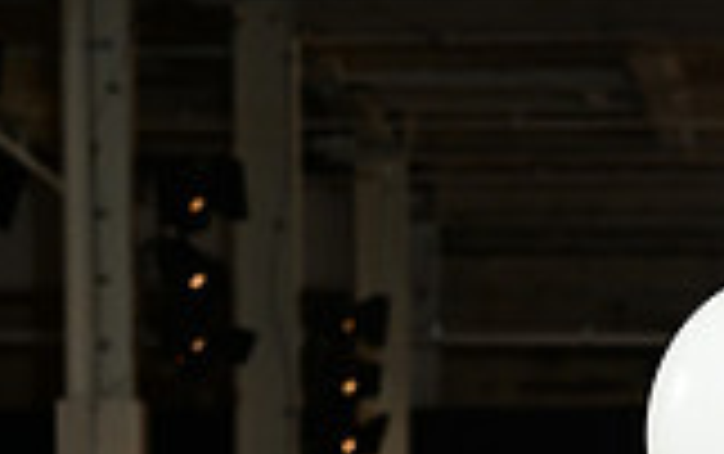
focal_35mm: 338
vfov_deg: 3.8
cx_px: 791
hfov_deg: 6.2
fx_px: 6676
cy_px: 1290
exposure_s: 1/125
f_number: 6.3
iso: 1000
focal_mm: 92
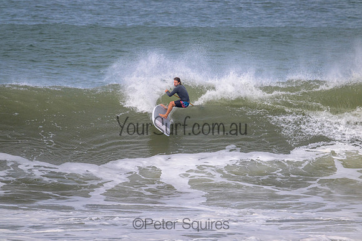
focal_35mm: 800
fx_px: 8046
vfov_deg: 1.7
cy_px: 120
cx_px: 181
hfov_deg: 2.6
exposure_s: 1/2000
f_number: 11
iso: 1100
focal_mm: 800
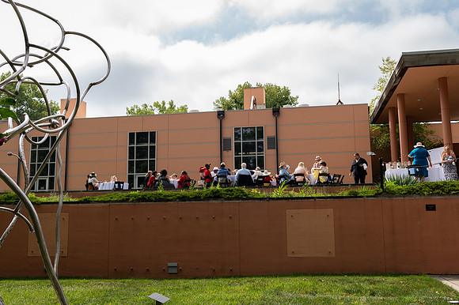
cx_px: 230
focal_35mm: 36
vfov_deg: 36.8
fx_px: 459
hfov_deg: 53.2
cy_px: 152
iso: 100
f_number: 6.3
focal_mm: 36
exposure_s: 1/250
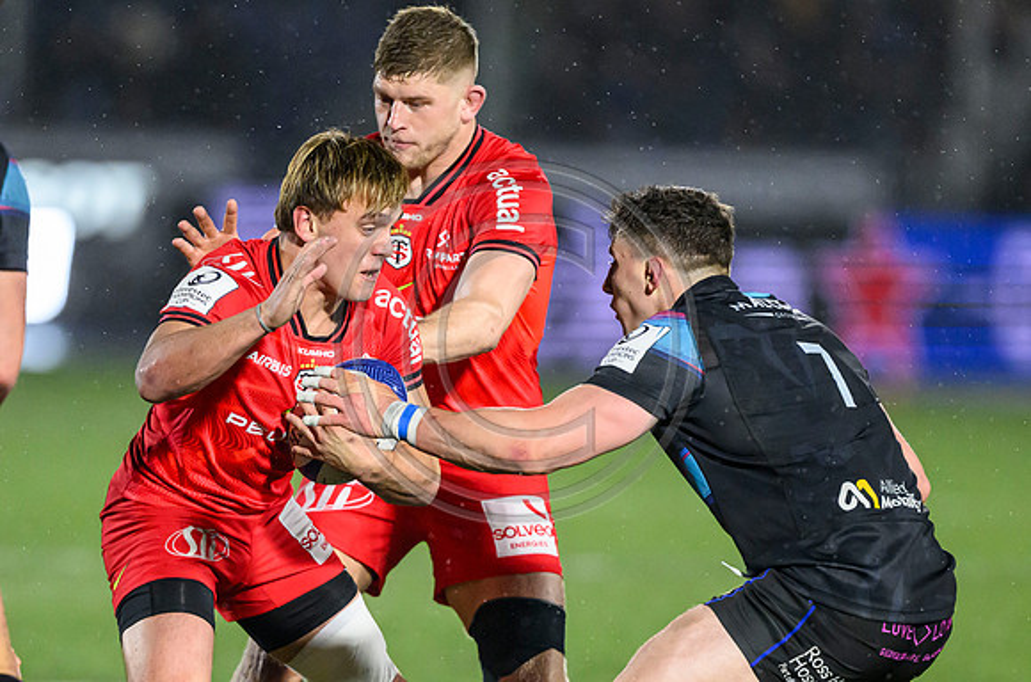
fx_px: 20702
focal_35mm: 724
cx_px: 366
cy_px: 587
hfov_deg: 2.9
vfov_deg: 1.9
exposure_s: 1/2500
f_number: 3.2
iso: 5000
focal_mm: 400
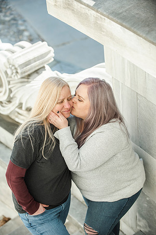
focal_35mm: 90
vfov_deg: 22.6
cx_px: 78
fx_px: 585
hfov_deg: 15.2
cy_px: 118
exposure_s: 1/1250
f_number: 4
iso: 400
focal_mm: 90
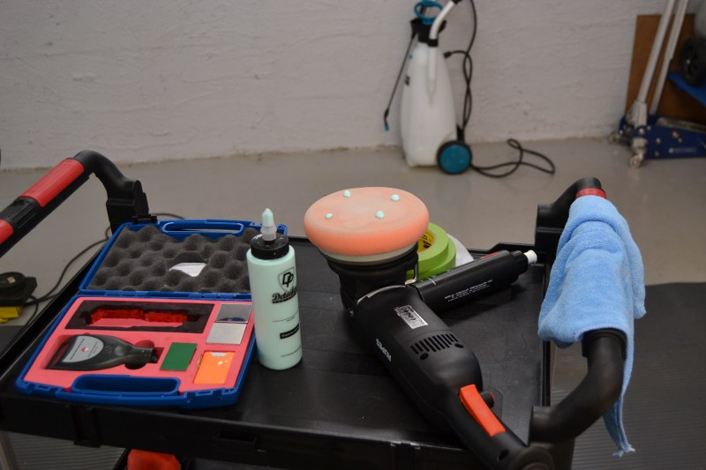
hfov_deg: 49.6
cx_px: 353
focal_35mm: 39
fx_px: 765
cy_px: 235
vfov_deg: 34.2
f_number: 4
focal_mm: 26
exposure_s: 1/60
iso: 450
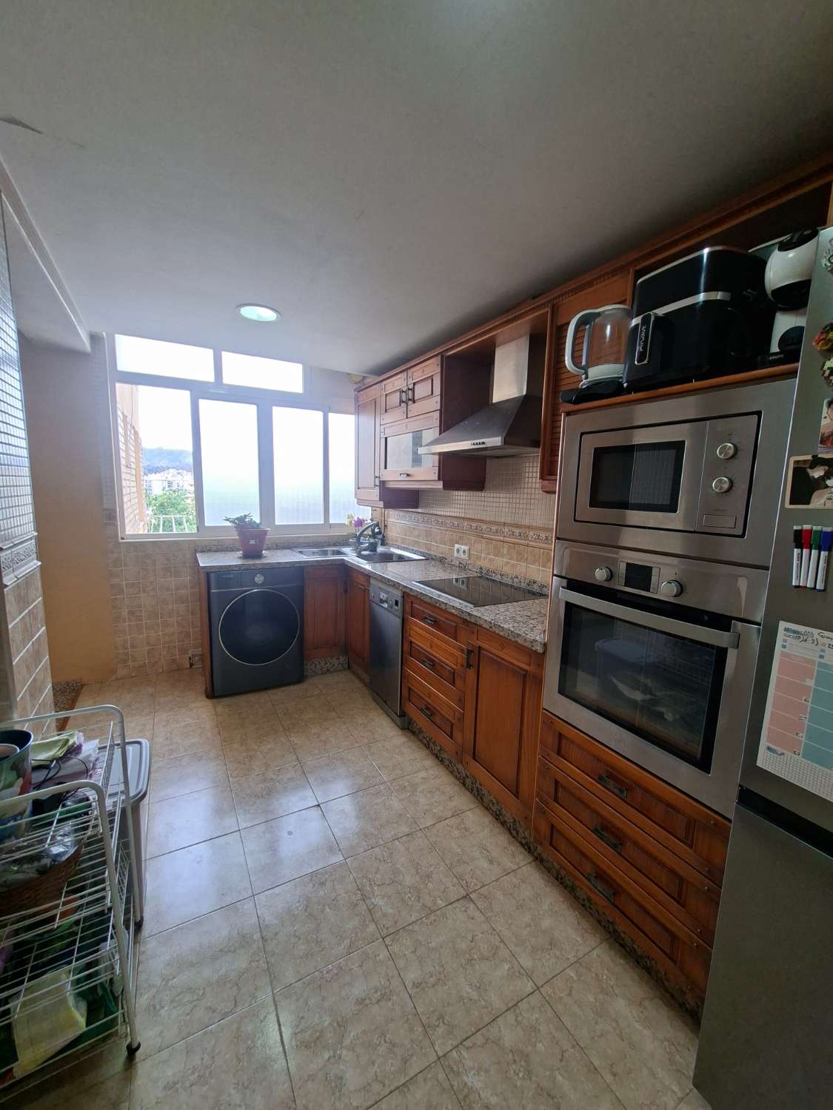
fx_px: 417
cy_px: 555
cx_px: 416
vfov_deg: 106.2
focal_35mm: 13
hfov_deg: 89.9
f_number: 2.2
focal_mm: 1.74
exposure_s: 1/60
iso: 50
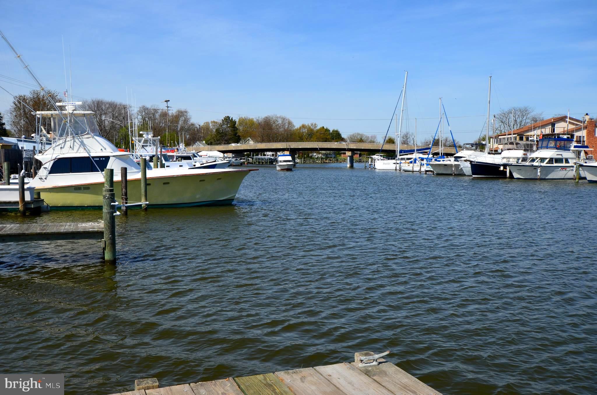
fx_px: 596
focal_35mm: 36
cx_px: 298
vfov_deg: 36.7
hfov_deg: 53.2
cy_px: 198
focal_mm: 24
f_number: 10
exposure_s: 1/320
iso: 200
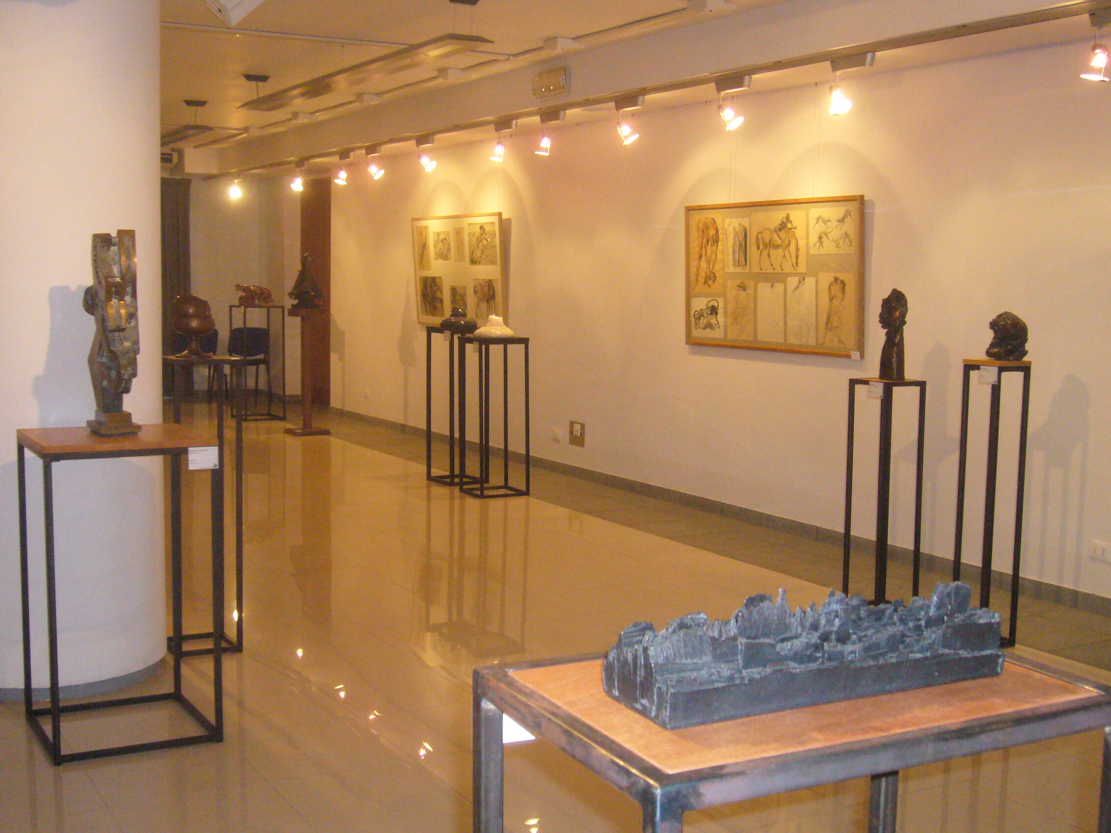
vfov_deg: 32.2
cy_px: 416
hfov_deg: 42.1
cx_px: 556
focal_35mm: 45
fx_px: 1444
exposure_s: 1/60
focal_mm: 7.5
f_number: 3.2
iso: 400
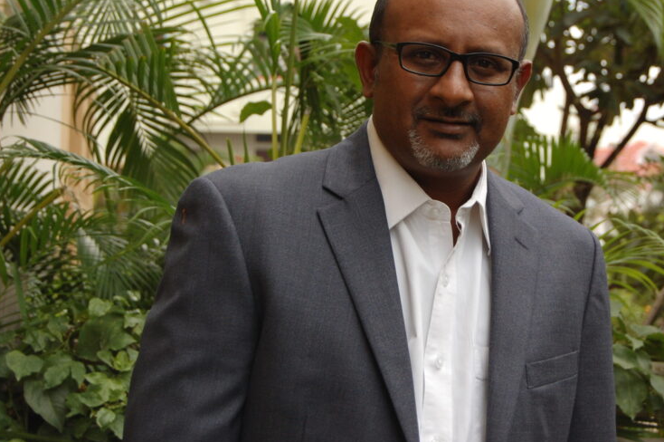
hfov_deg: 21.6
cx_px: 429
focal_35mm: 94
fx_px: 1732
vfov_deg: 14.5
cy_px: 154
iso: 400
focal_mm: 46
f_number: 5.3
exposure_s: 1/250
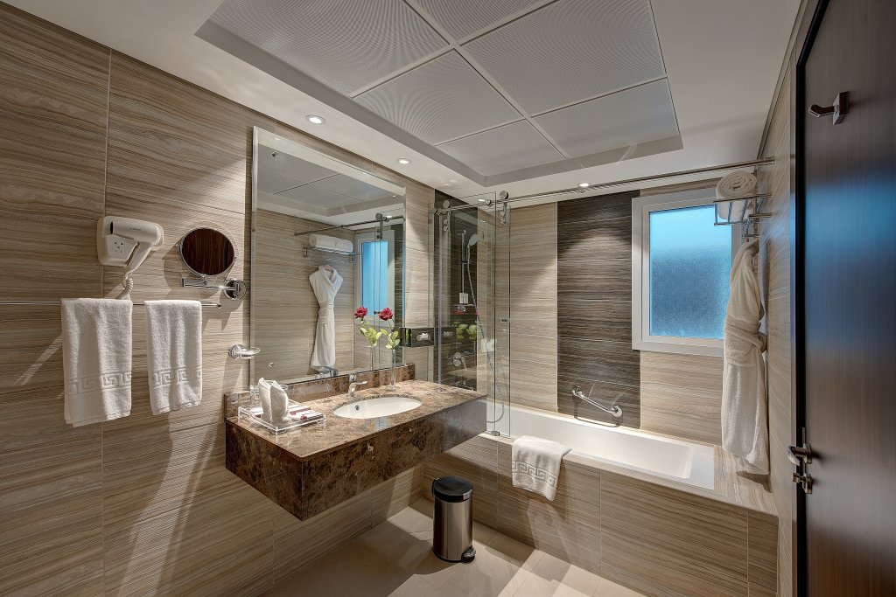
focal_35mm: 14
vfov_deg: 81.2
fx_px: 348
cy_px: 298
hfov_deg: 104.2
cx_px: 448
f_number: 8
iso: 100
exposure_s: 1/2
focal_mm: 14
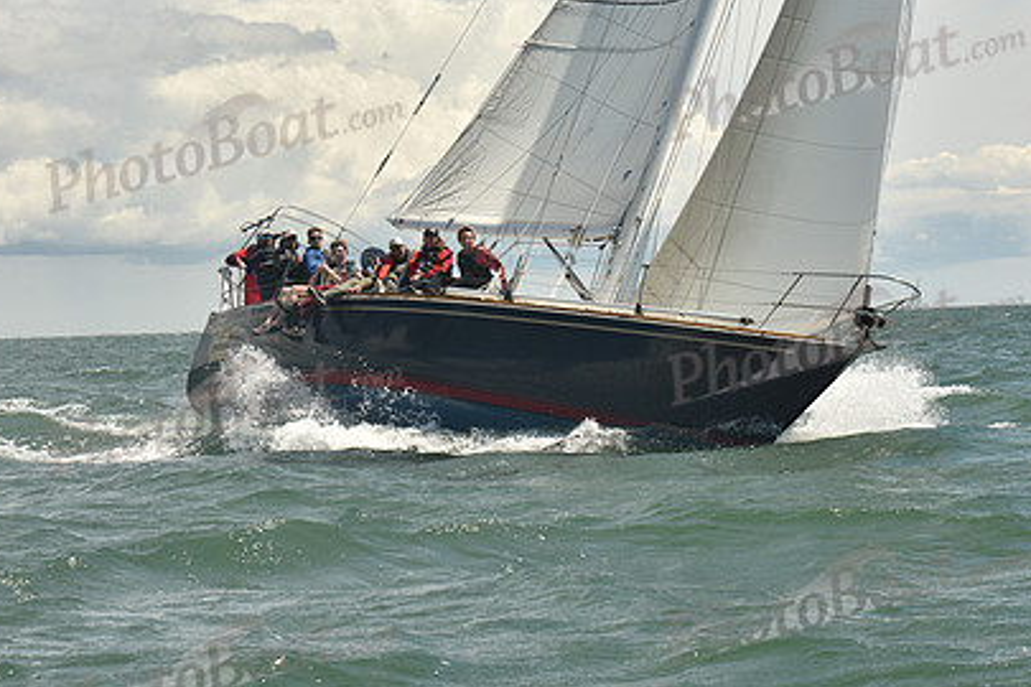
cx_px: 537
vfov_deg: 10.6
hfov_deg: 15.9
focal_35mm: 129
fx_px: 3694
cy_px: 243
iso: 320
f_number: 11
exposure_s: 1/800
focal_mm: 90
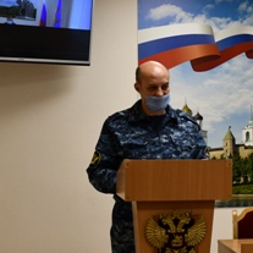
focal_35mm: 118
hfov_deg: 14.3
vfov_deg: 14.8
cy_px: 111
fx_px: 976
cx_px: 315
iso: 800
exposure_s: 1/200
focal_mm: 32
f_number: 4
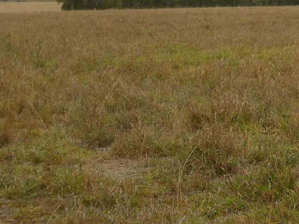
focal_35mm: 121
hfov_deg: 16.1
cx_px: 270
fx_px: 1045
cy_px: -17
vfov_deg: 12.1
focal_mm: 7.2
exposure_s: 1/500
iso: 80
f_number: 3.8
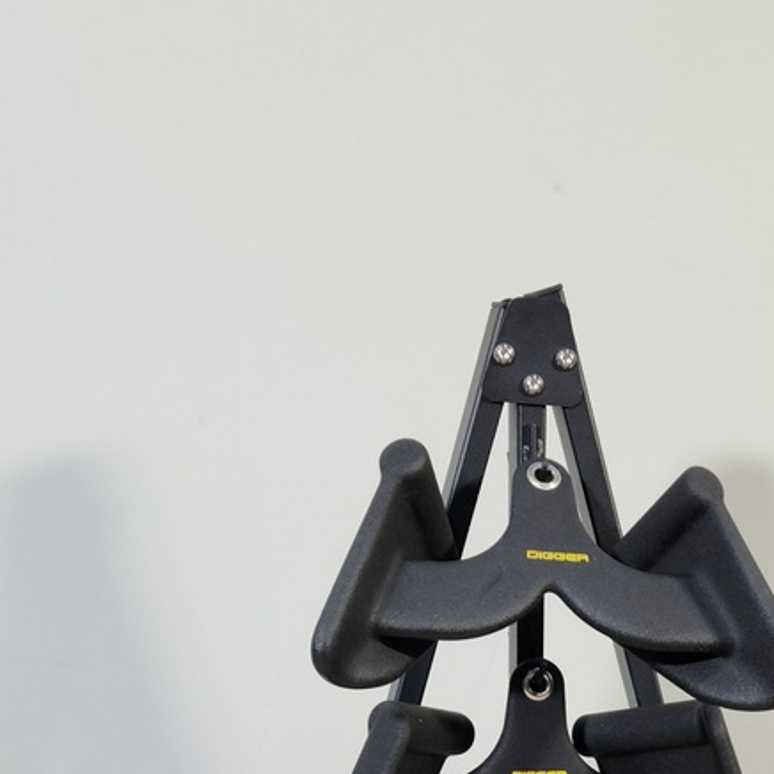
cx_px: 494
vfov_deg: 27.2
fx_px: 1417
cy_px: 912
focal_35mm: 56
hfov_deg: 30.4
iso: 80
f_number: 1.8
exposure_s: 1/50
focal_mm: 5.4
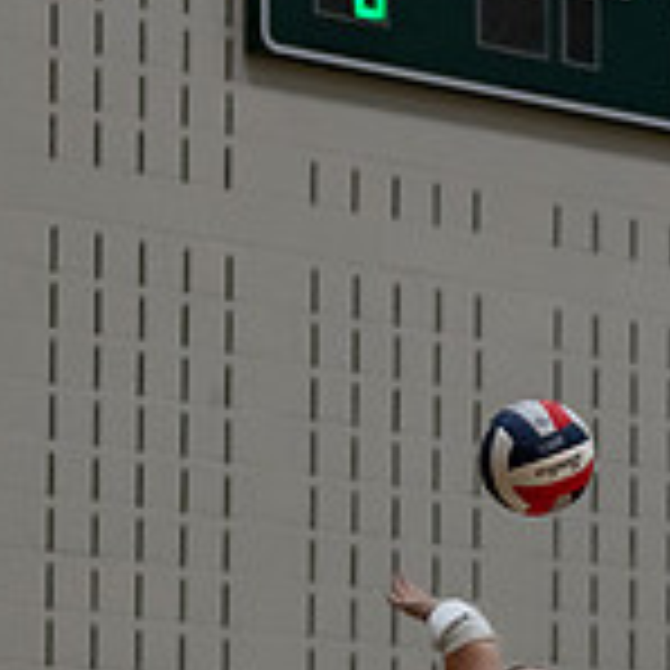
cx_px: 594
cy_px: 899
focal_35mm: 268
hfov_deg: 6.5
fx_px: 5869
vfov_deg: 6.5
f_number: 2.8
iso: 2500
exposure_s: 1/1000
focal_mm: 70
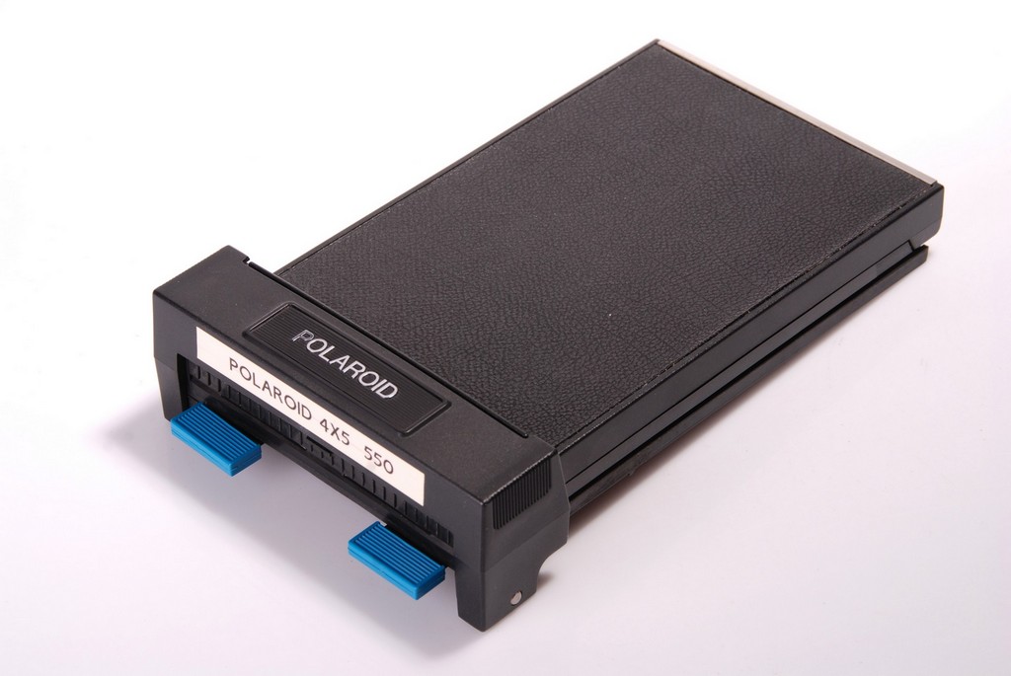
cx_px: 506
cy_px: 338
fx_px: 3373
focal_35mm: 120
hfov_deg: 17.0
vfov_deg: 11.4
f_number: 13
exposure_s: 1/80
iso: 100
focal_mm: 80
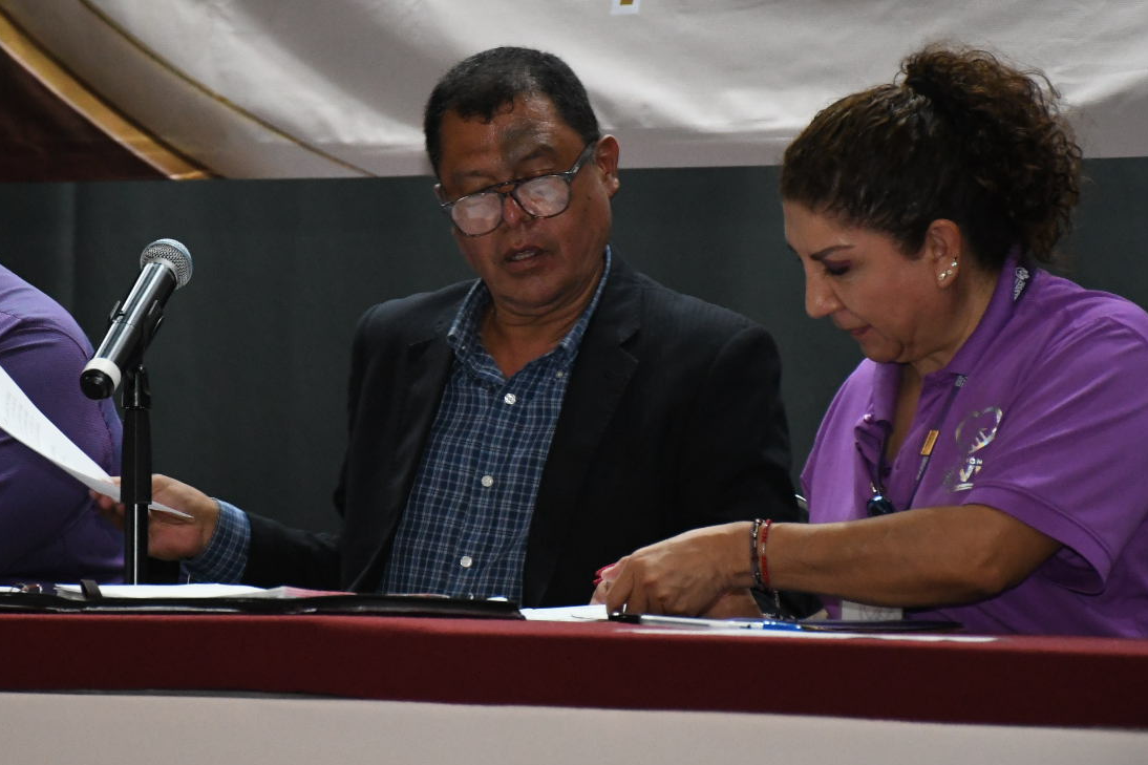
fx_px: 6376
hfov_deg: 10.3
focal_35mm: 200
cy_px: 264
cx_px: 374
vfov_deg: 6.9
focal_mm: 90
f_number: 5.6
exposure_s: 1/100
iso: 4000
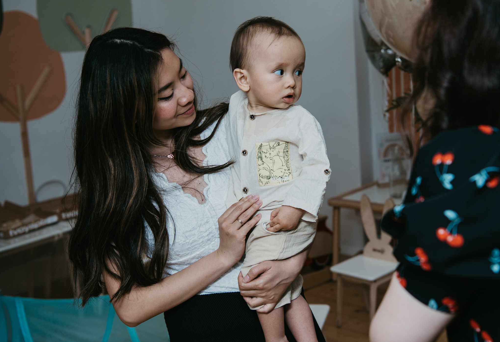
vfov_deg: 25.4
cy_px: 124
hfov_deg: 36.5
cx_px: 288
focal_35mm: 54
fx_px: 756
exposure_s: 1/160
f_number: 3.5
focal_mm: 40
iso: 100
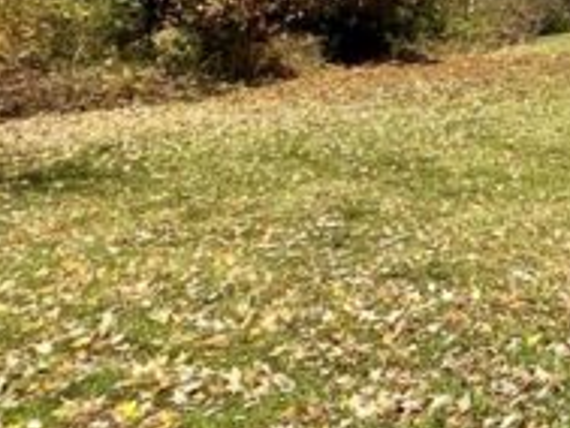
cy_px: -151
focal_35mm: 55
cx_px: 956
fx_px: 906
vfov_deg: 23.1
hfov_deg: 23.5
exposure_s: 1/1488
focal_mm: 1.57
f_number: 1.8
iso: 32
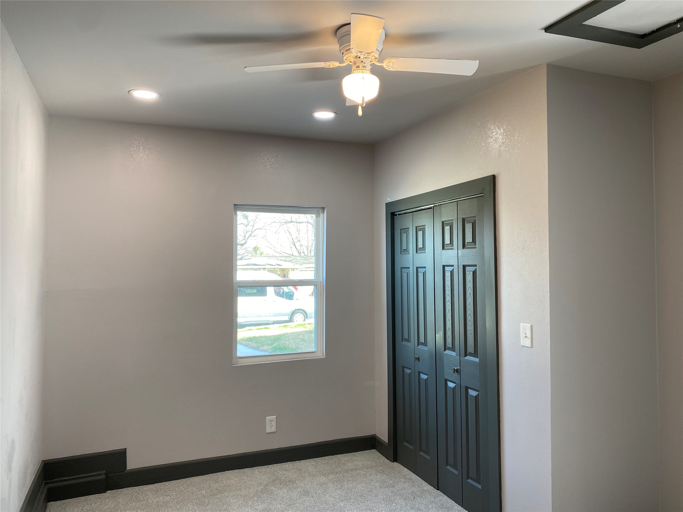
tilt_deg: +2.0
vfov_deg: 53.1
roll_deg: +0.2
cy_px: 256
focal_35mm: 26
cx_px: 342
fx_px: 513
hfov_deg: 67.3
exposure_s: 1/120
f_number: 1.8
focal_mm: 4.25
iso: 100
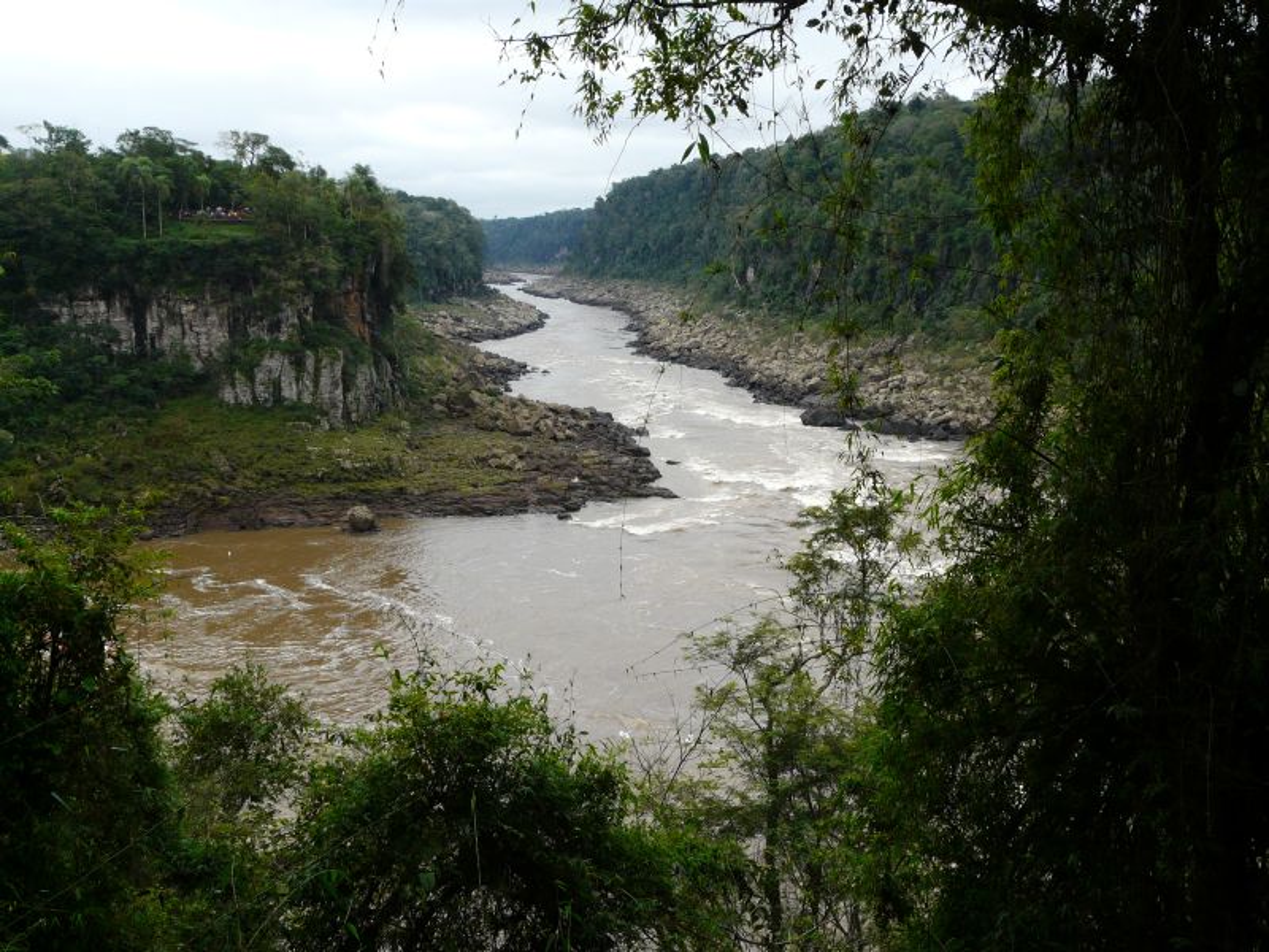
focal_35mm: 37
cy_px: 476
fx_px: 1356
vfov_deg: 38.7
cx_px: 634
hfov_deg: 50.1
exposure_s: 1/250
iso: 100
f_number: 4
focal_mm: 6
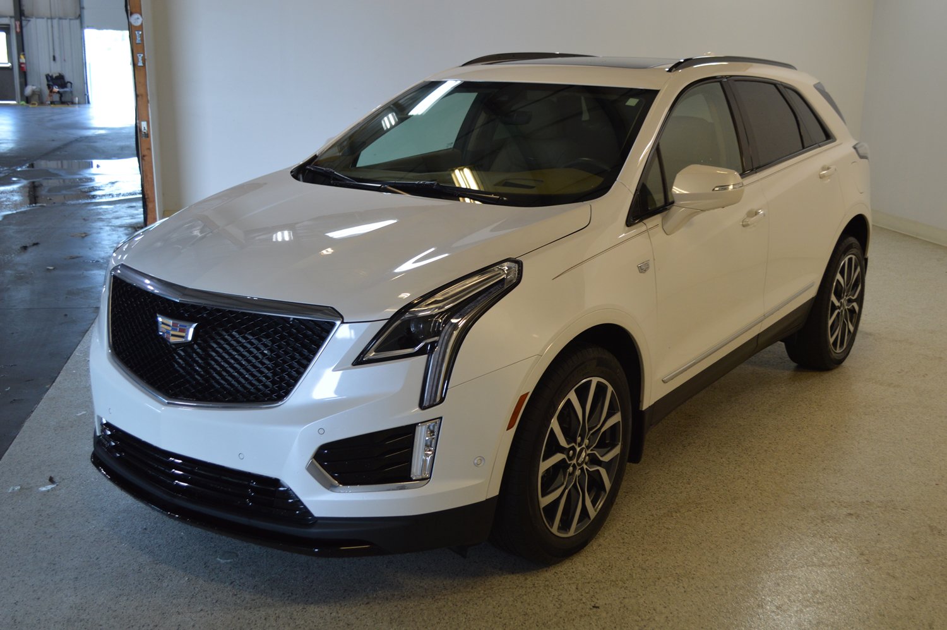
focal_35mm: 39
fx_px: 1025
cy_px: 315
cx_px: 474
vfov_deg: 34.1
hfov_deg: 49.6
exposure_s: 1/60
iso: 400
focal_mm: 26
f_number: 4.2
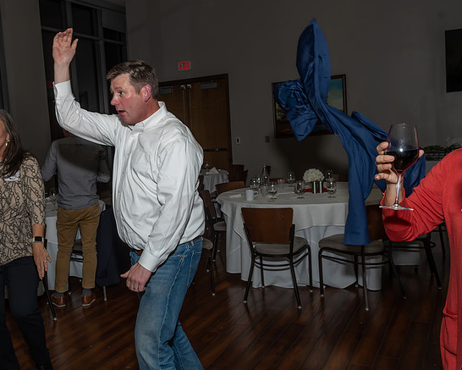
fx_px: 520
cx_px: 143
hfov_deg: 46.9
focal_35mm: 38
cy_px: 184
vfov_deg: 39.2
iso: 400
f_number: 8
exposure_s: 1/250
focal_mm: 19
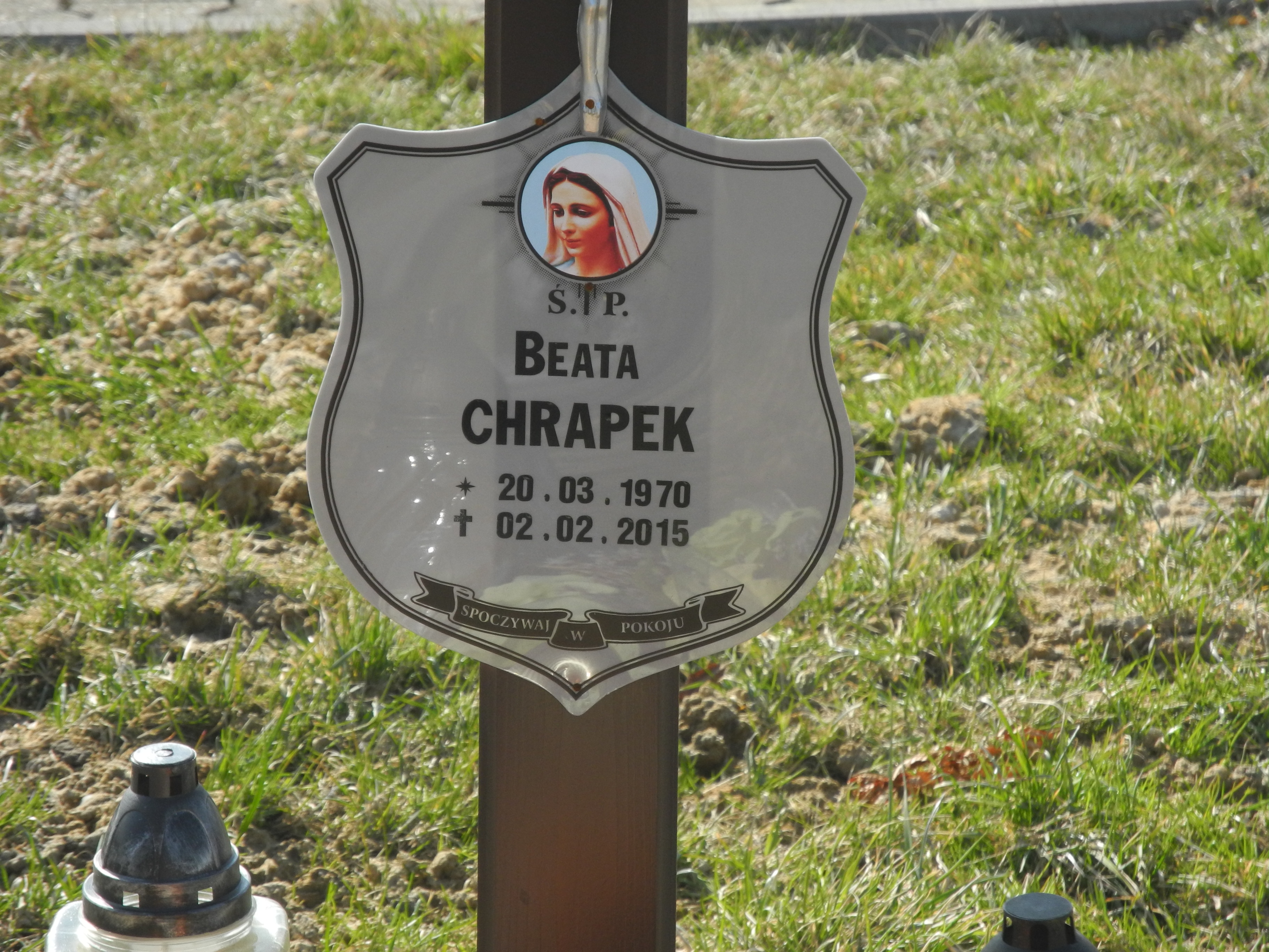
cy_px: 476
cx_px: 634
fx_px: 7332
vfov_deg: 7.4
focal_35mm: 200
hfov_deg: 9.9
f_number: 5.6
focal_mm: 42.6
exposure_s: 1/500
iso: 200
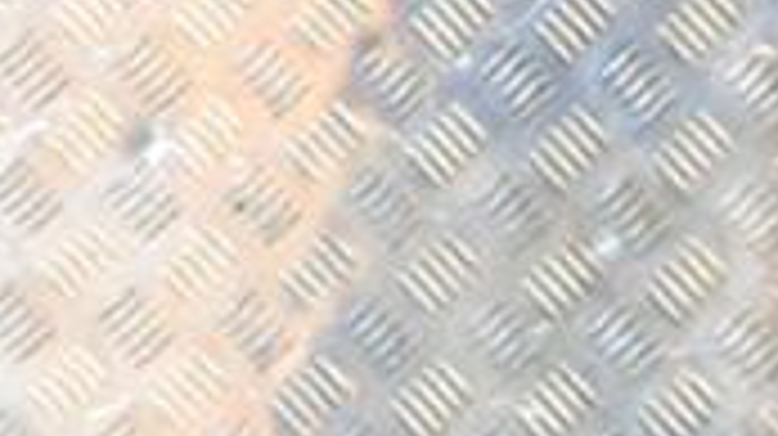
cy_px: 584
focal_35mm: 207
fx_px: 4267
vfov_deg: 5.8
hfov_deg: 10.0
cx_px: 1268
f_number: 6.3
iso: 3200
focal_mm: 38
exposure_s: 1/60
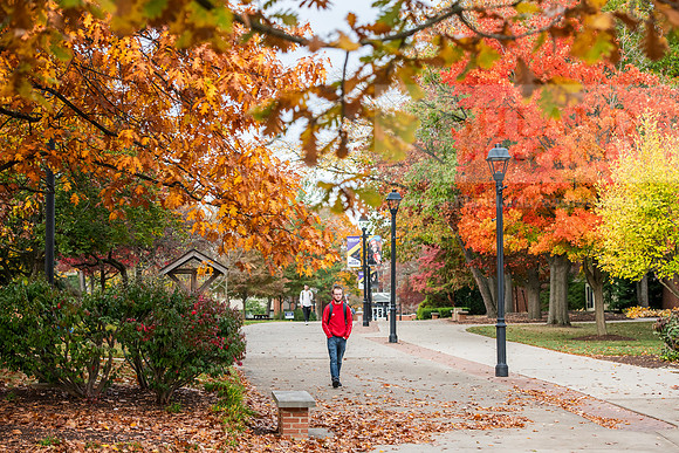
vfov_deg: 16.7
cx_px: 340
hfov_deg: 24.8
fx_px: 1547
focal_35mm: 82
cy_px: 226
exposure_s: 1/320
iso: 500
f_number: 4.5
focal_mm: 82
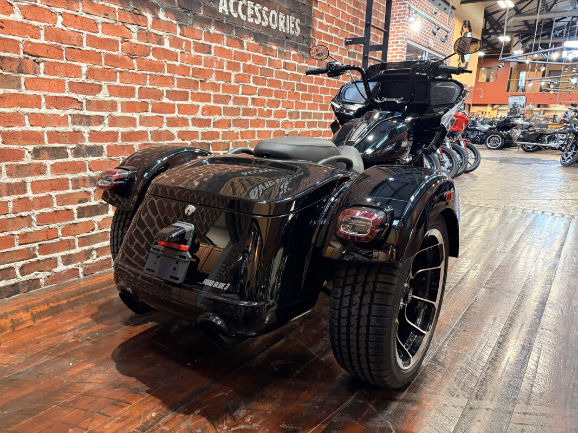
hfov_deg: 67.3
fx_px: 434
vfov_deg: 53.1
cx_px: 289
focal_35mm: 26
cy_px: 216
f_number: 1.6
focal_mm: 5.96
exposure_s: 1/60
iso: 400
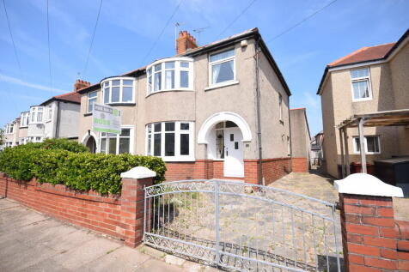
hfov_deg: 92.5
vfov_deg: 69.6
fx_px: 196
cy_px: 136
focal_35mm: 17
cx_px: 204
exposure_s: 1/400
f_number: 10
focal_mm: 11.5
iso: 200
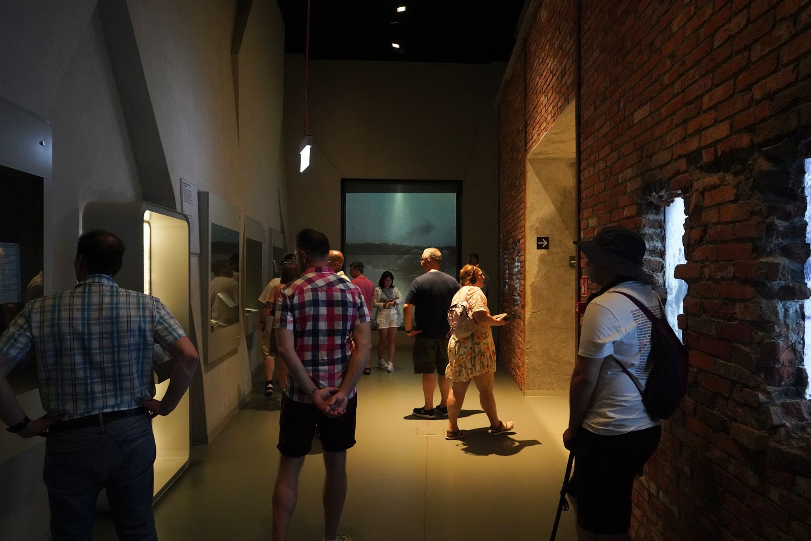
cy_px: 270
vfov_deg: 53.1
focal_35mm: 24
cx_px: 406
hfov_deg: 73.7
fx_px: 541
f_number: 5.6
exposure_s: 1/80
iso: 6400
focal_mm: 24
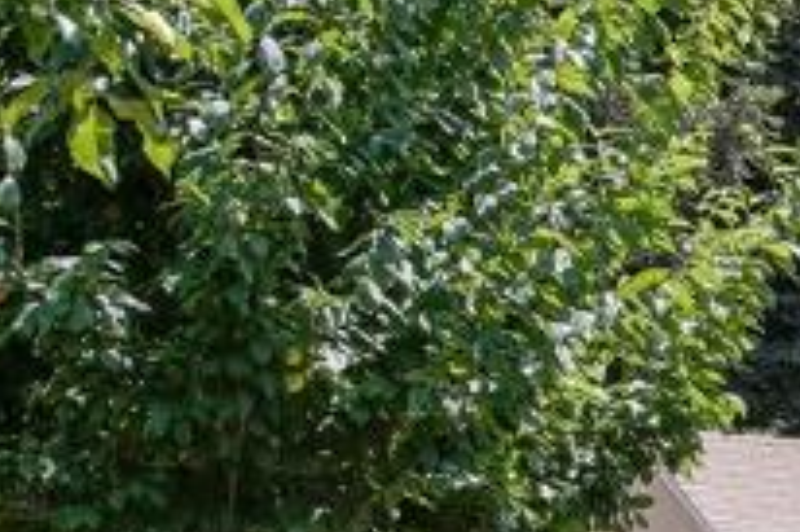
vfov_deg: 8.7
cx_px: 2225
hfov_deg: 10.5
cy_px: 880
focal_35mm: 153
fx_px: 3397
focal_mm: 21
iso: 100
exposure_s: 1/125
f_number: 8
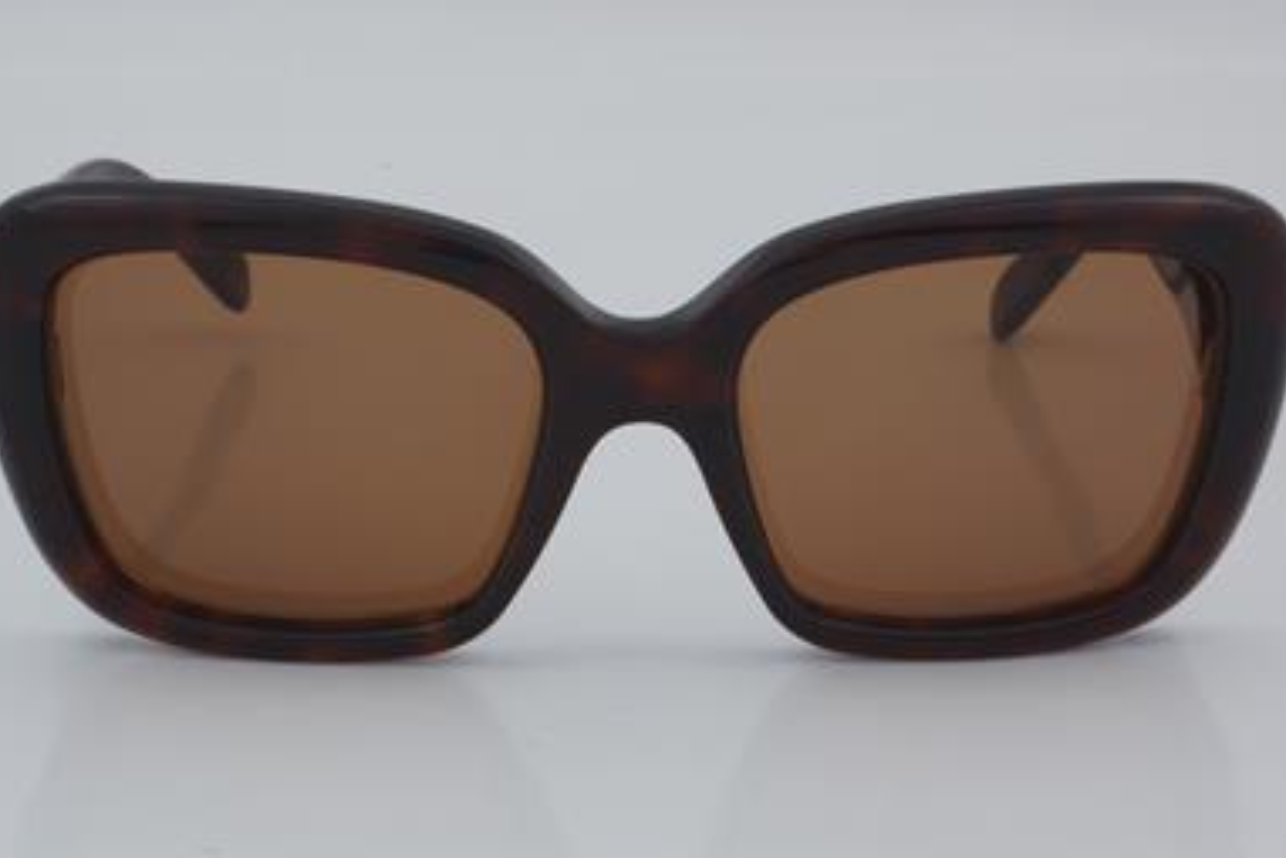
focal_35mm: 87
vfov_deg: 15.8
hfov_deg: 23.5
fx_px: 3091
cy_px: 419
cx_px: 635
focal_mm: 55
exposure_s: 1/4
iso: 100
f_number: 32
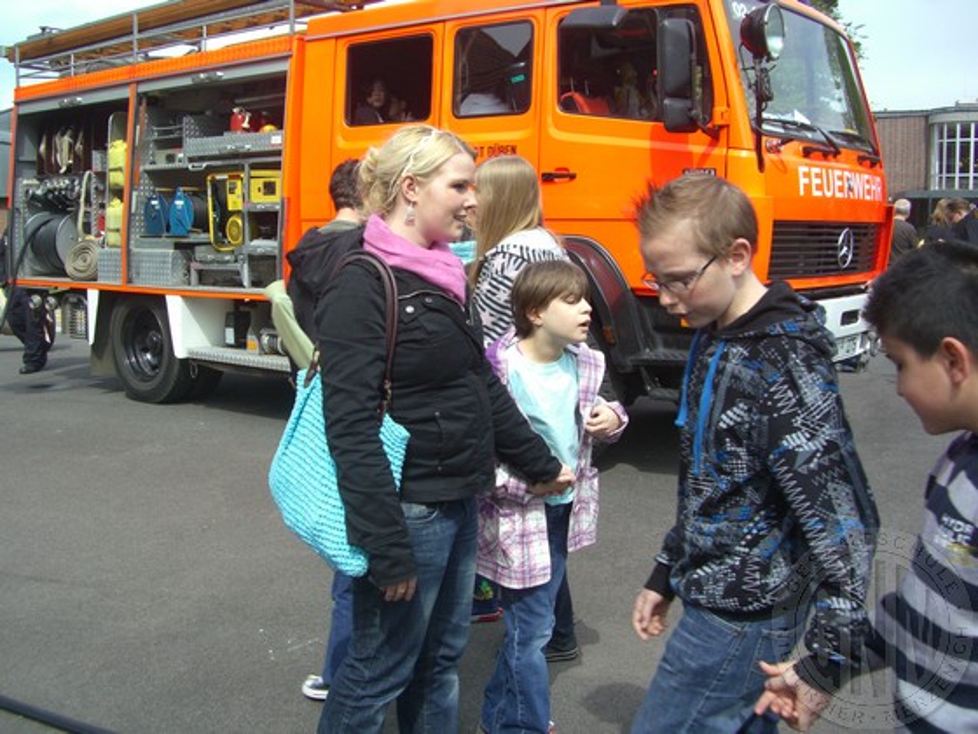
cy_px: 367
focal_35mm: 38
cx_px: 489
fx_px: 1074
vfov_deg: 37.7
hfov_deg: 49.0
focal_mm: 7.9
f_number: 5.6
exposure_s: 1/160
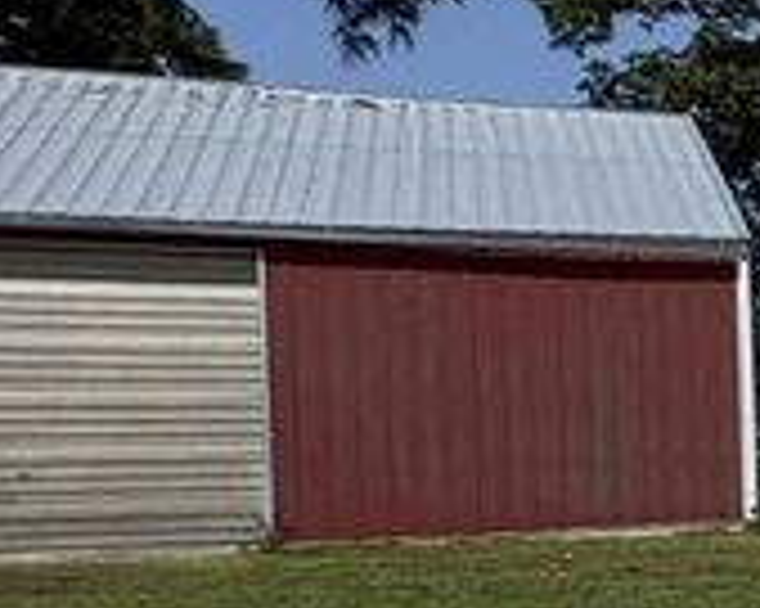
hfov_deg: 12.3
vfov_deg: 18.4
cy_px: 441
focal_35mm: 83
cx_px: 2154
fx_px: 1866
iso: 50
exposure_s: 1/4132
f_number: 2.2
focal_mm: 2.22
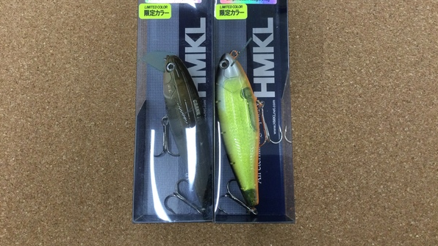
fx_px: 395
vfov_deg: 34.6
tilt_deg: -81.1
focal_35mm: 34
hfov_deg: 58.0
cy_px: 103
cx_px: 219
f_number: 2.4
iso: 40
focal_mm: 3.3
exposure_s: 1/30
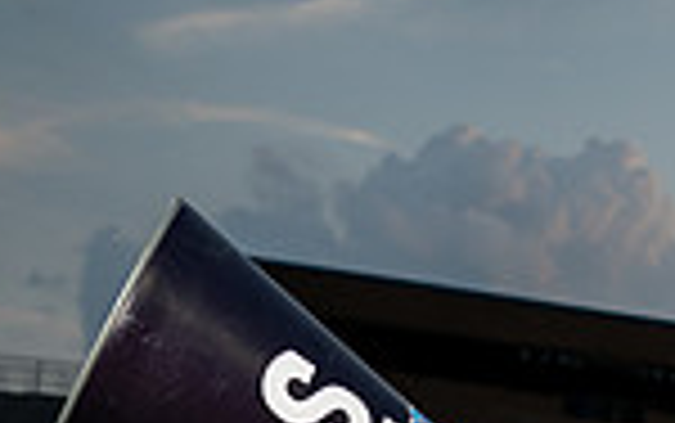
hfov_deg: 19.3
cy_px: 954
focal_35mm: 107
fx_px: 1970
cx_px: 531
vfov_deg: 10.8
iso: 400
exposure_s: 1/250
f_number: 4
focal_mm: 35
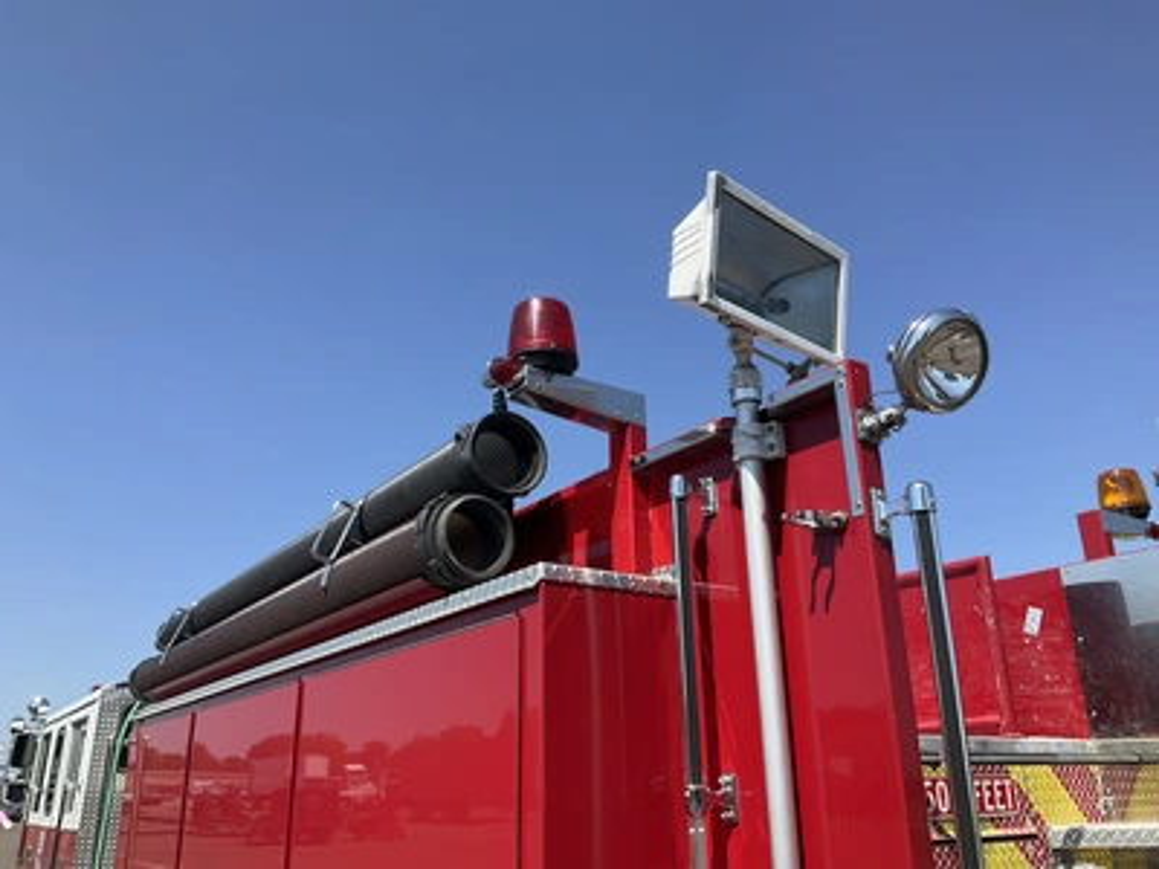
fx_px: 971
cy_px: 434
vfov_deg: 48.2
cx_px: 580
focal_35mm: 29
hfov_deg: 61.7
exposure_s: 1/1342
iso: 25
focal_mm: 3
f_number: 1.8
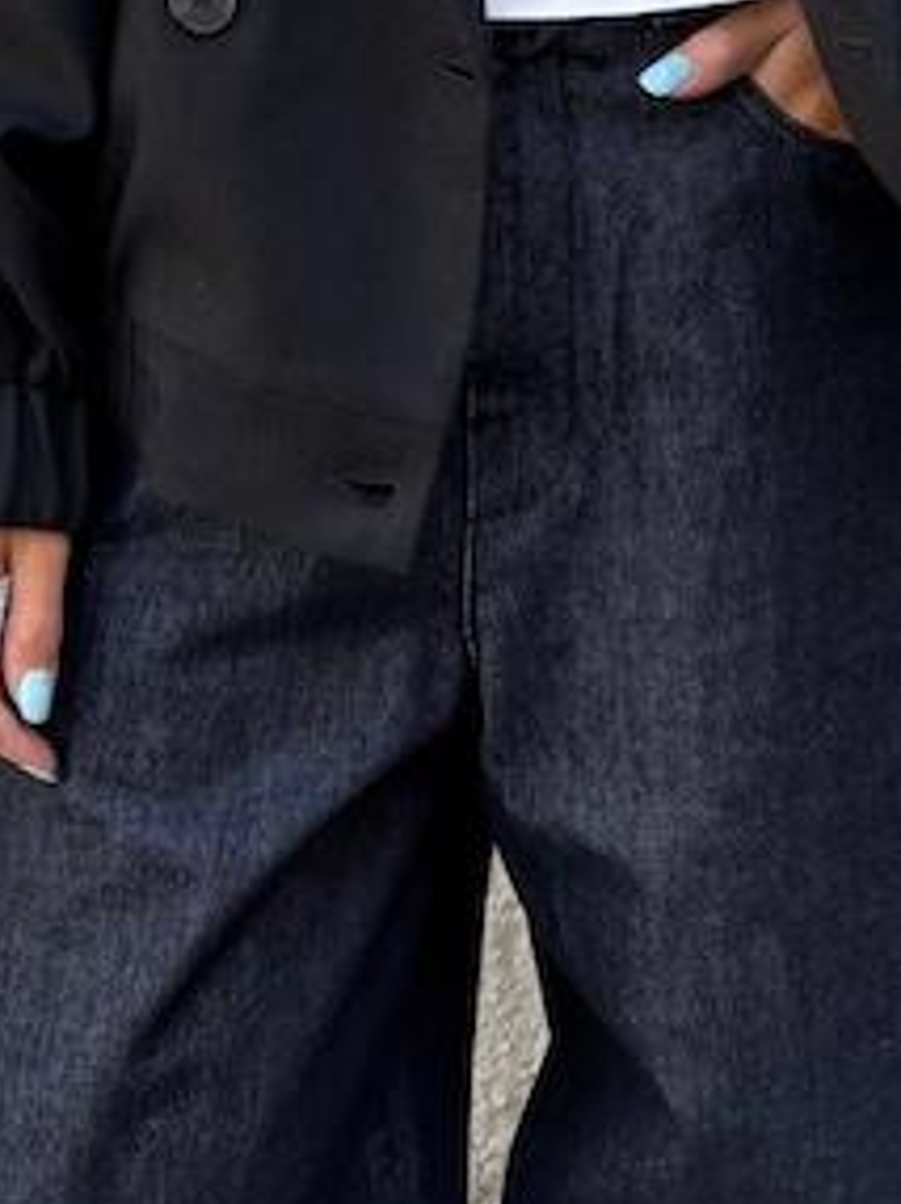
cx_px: 497
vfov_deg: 21.3
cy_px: 19
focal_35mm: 89
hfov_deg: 16.6
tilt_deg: -14.2
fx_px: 3093
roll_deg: +2.4
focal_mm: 5.96
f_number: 1.6
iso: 40
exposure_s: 1/222
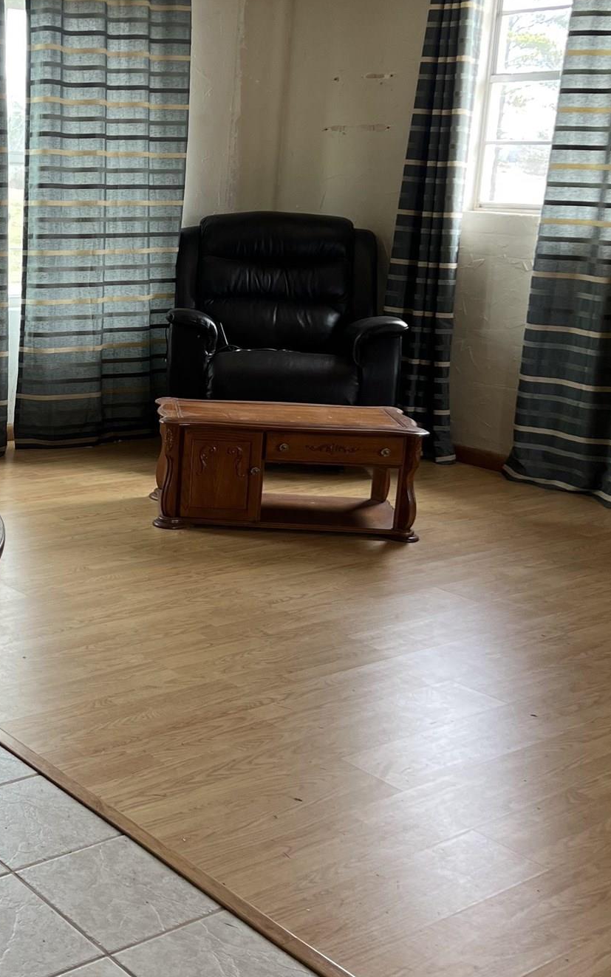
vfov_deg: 41.8
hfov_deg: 25.6
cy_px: 445
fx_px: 1279
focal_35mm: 48
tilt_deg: -11.4
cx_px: 13
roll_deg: -0.8
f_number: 1.5
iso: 64
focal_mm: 5.7
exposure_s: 1/60
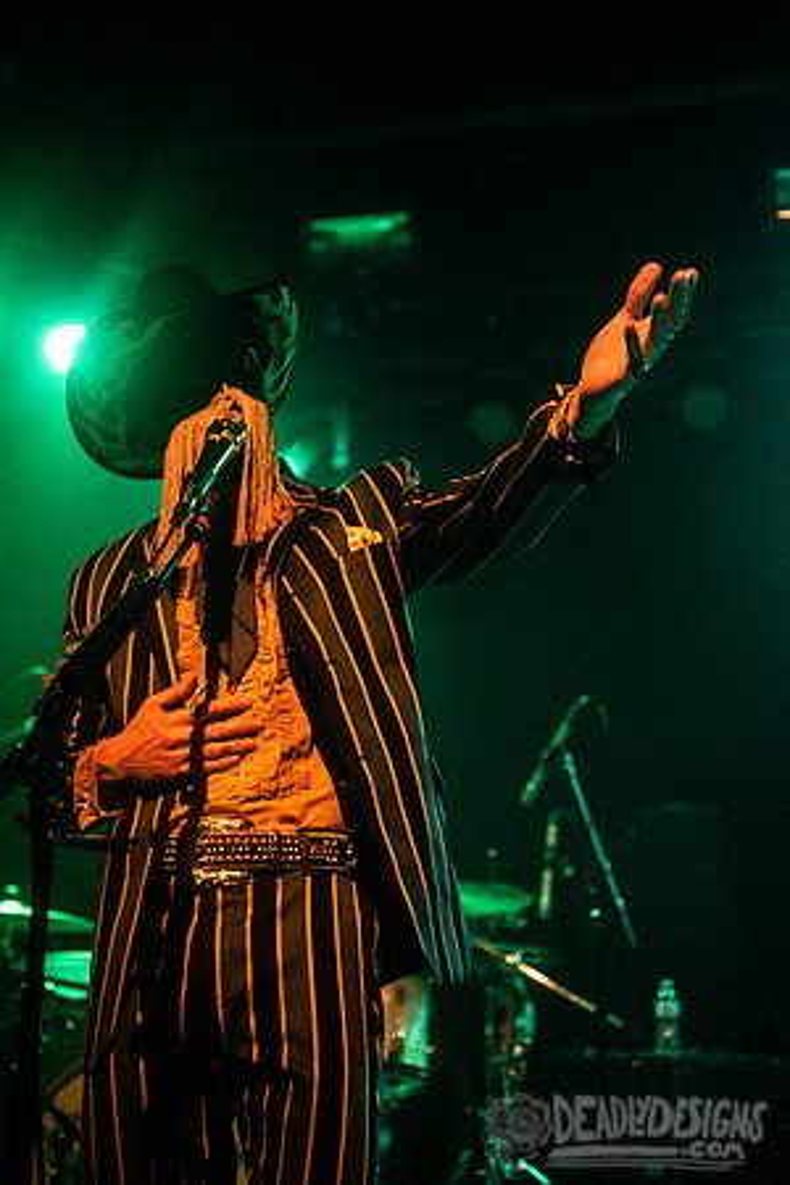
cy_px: 592
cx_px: 395
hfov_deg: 26.0
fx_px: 1712
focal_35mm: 52
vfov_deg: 38.2
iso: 3200
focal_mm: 52
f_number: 3.2
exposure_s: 1/160
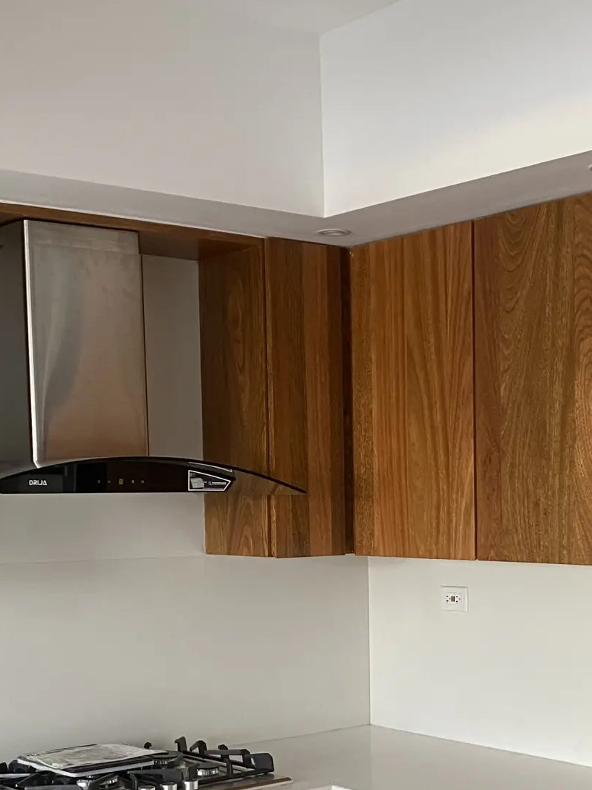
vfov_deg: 31.2
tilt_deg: -3.4
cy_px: 574
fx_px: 1391
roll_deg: -0.2
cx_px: 444
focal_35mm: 61
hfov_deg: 23.8
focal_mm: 4.25
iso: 125
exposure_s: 1/84
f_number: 1.8
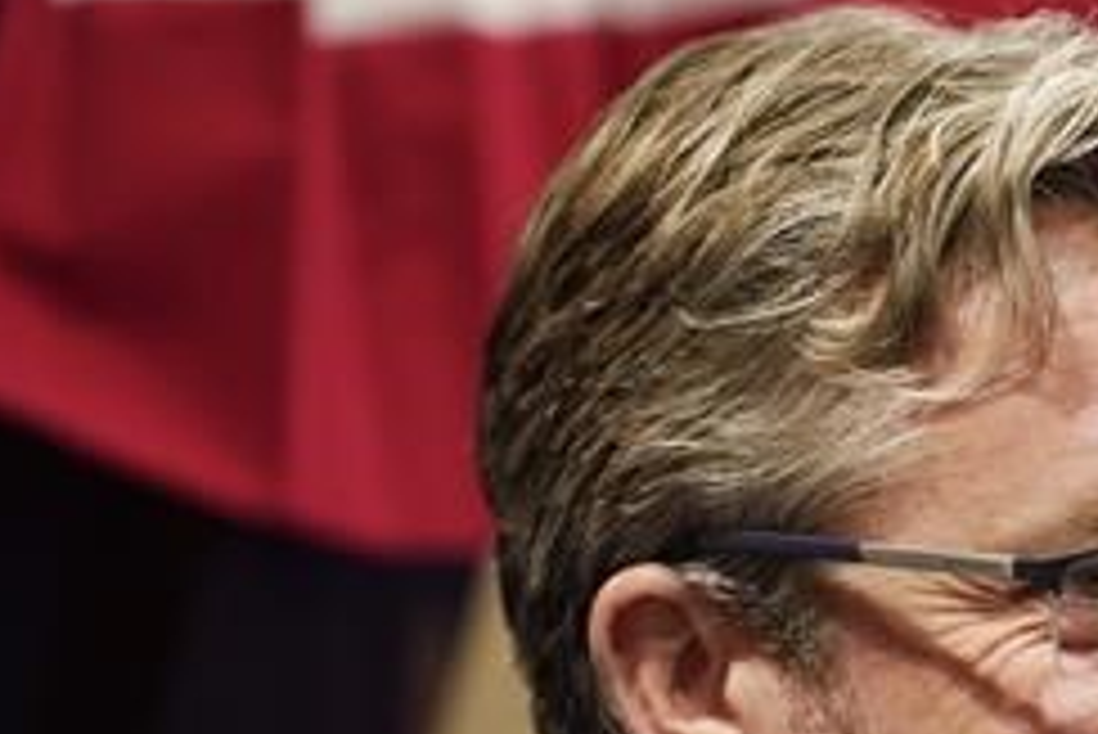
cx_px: 1269
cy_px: 844
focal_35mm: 274
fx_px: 8362
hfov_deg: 7.5
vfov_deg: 5.0
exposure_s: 1/160
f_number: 2.8
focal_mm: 103
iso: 5000
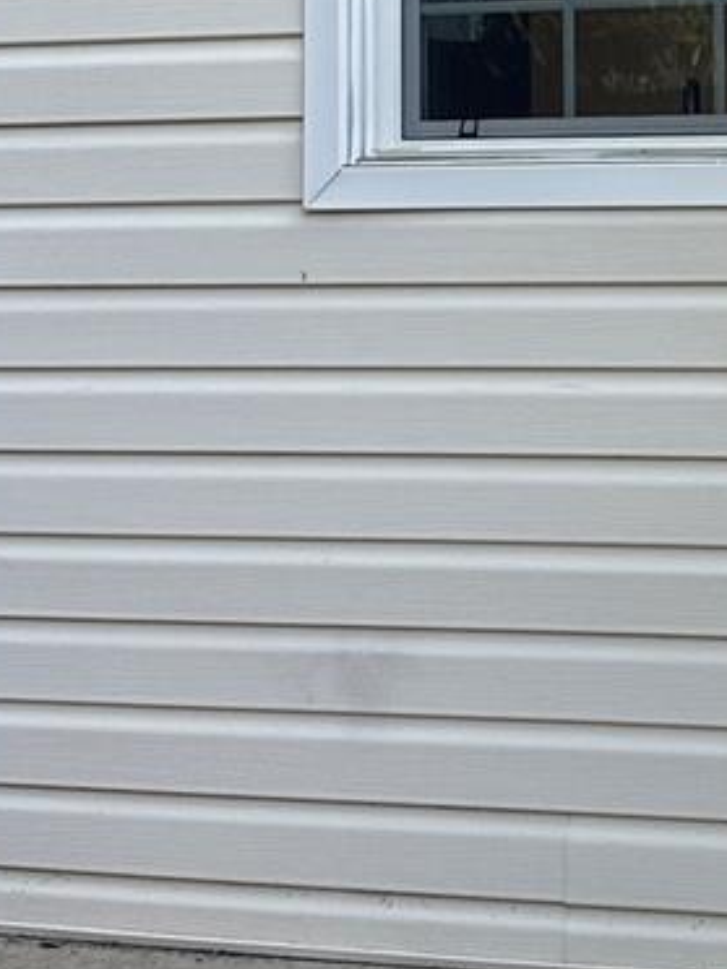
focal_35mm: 99
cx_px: 883
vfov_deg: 19.1
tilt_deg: +2.6
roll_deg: +0.0
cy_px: -81
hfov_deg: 14.4
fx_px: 2772
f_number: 1.78
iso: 80
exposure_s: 1/680
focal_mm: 6.86
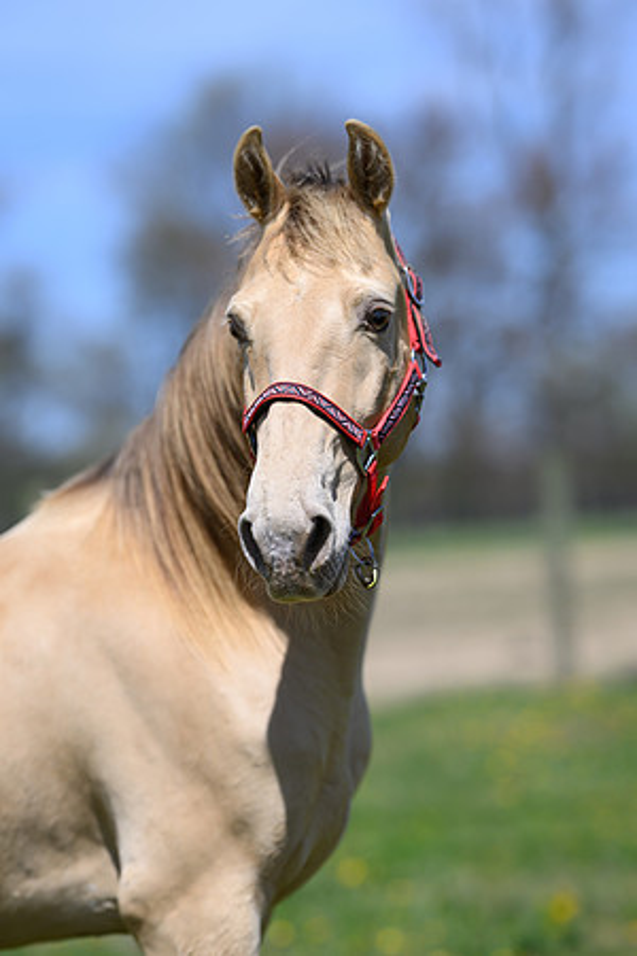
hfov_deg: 10.2
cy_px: 478
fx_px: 3583
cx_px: 318
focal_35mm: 135
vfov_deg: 15.2
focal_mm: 135
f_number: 2.2
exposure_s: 1/6400
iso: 200
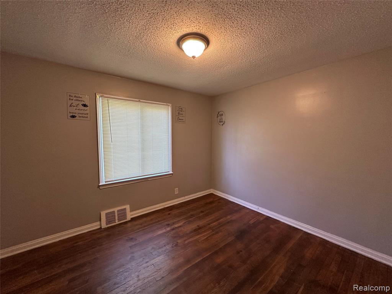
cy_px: 147
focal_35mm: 14
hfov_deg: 102.1
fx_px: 159
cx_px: 196
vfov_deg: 85.7
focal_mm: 2.22
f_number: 2.2
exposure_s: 1/120
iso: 200
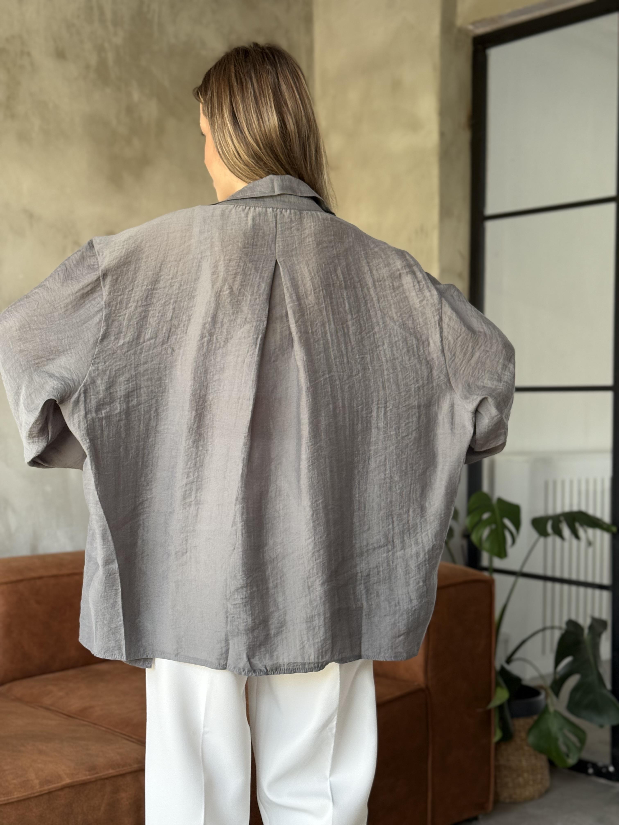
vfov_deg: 39.7
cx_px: 310
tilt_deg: +0.7
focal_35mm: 48
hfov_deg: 30.3
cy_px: 412
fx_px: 1144
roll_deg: -0.7
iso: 160
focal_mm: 6.76
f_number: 1.78
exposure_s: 1/60
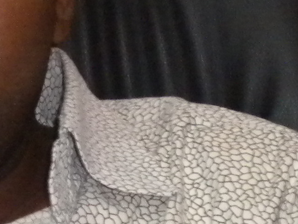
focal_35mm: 198
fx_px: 1705
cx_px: -50
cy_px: 135
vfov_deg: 7.5
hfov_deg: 9.9
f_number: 3.1
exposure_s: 1/30
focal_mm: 6.3
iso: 400
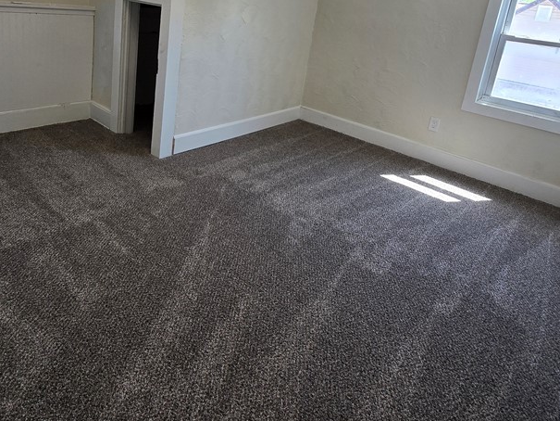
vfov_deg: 56.8
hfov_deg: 75.8
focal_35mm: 22
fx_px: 356
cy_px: 87
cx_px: 234
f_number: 2.2
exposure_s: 1/120
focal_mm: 2.2
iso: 80
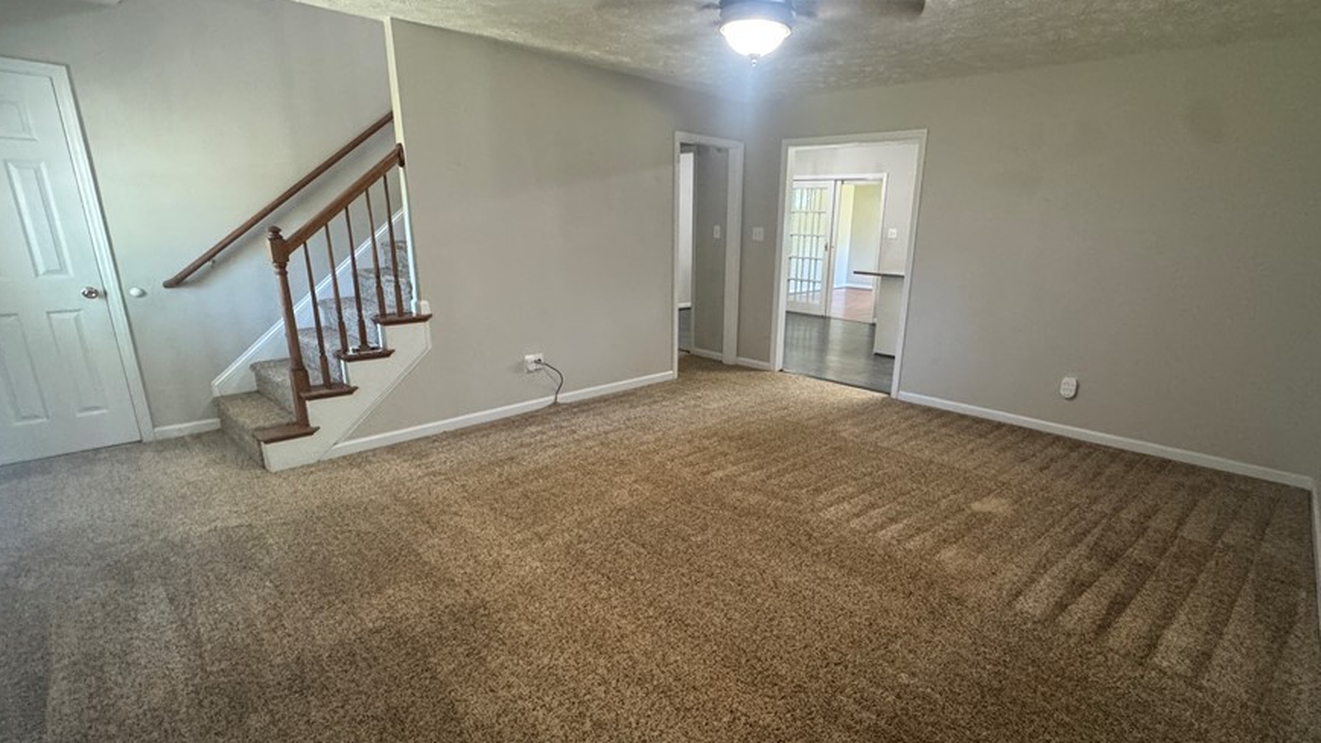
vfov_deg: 60.9
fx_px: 630
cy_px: 405
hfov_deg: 92.5
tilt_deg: -17.6
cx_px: 712
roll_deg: -1.5
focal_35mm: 18
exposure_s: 1/60
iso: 640
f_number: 2.2
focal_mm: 2.22
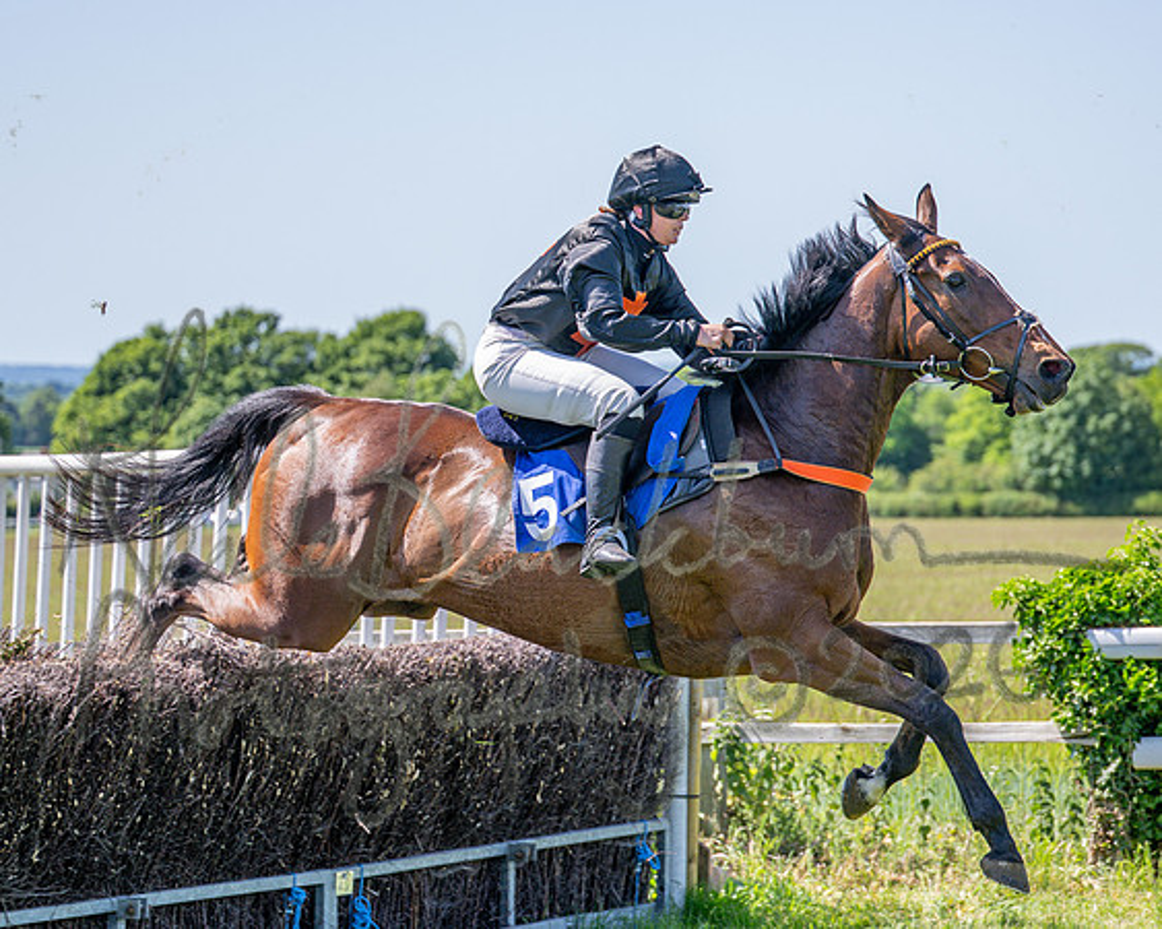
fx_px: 4067
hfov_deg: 16.3
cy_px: 464
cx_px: 634
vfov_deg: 13.0
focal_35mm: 118
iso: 200
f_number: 2.8
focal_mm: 70
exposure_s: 1/1600
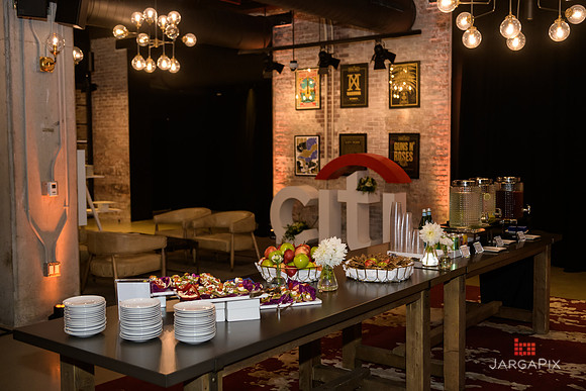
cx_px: 293
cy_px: 196
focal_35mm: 40
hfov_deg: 48.4
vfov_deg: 33.4
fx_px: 651
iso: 1250
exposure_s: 1/125
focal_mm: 40
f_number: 3.2
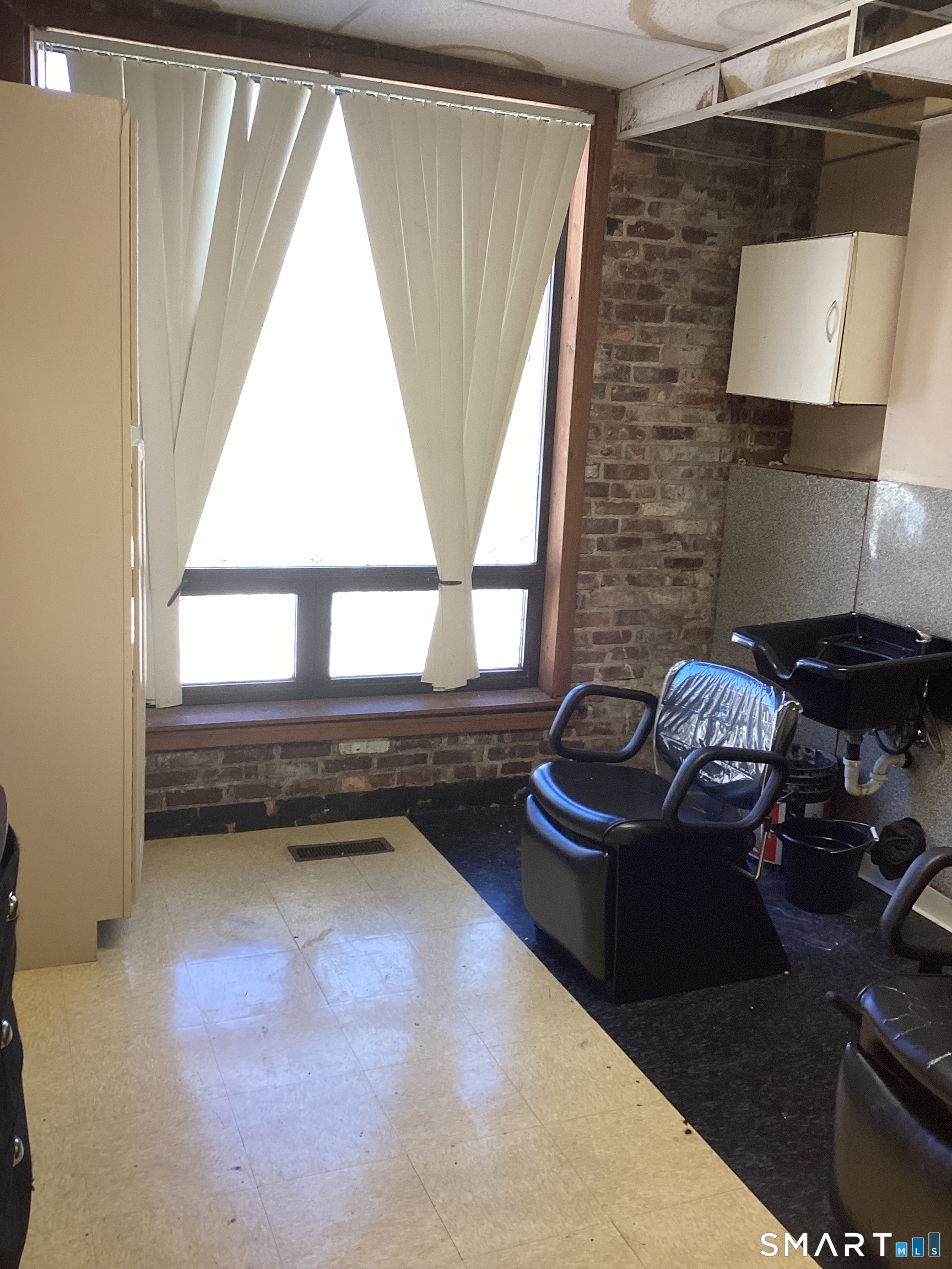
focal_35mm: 31
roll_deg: -2.4
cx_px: 476
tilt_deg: -11.2
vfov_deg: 58.4
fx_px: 1137
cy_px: 634
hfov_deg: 45.4
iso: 50
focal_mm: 3.3
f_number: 2.4
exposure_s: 1/60
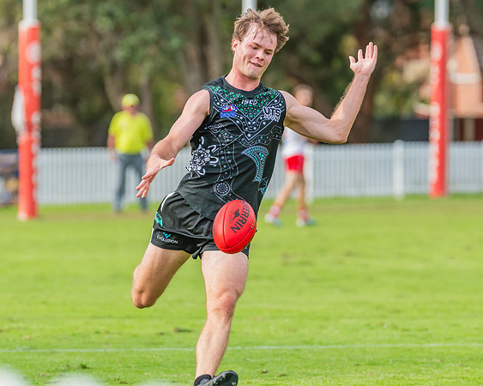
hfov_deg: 5.4
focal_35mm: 356
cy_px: 191
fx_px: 5086
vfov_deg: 4.3
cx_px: 265
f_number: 5.6
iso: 800
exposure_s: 1/1600
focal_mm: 290
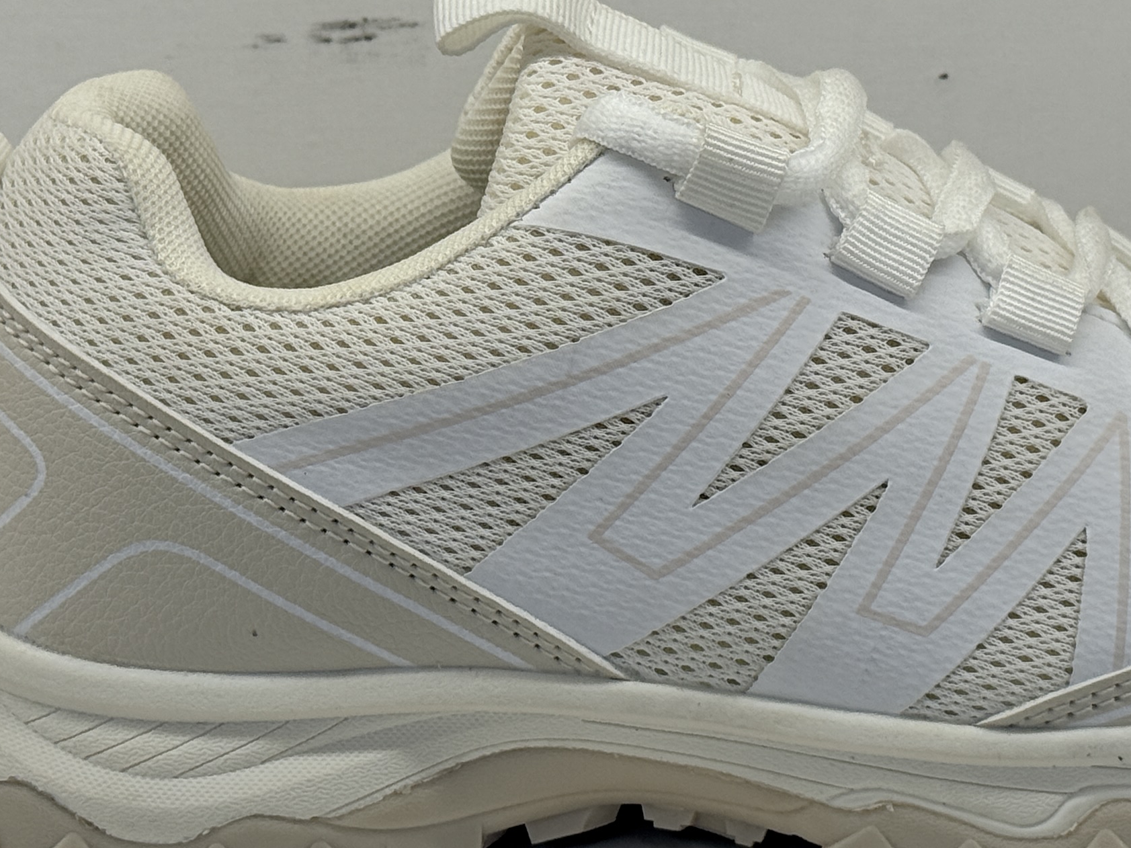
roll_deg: -0.5
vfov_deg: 12.9
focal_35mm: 115
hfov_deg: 17.1
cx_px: 786
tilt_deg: -13.9
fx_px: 3757
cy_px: 337
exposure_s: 1/407
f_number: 1.78
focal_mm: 6.76
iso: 64
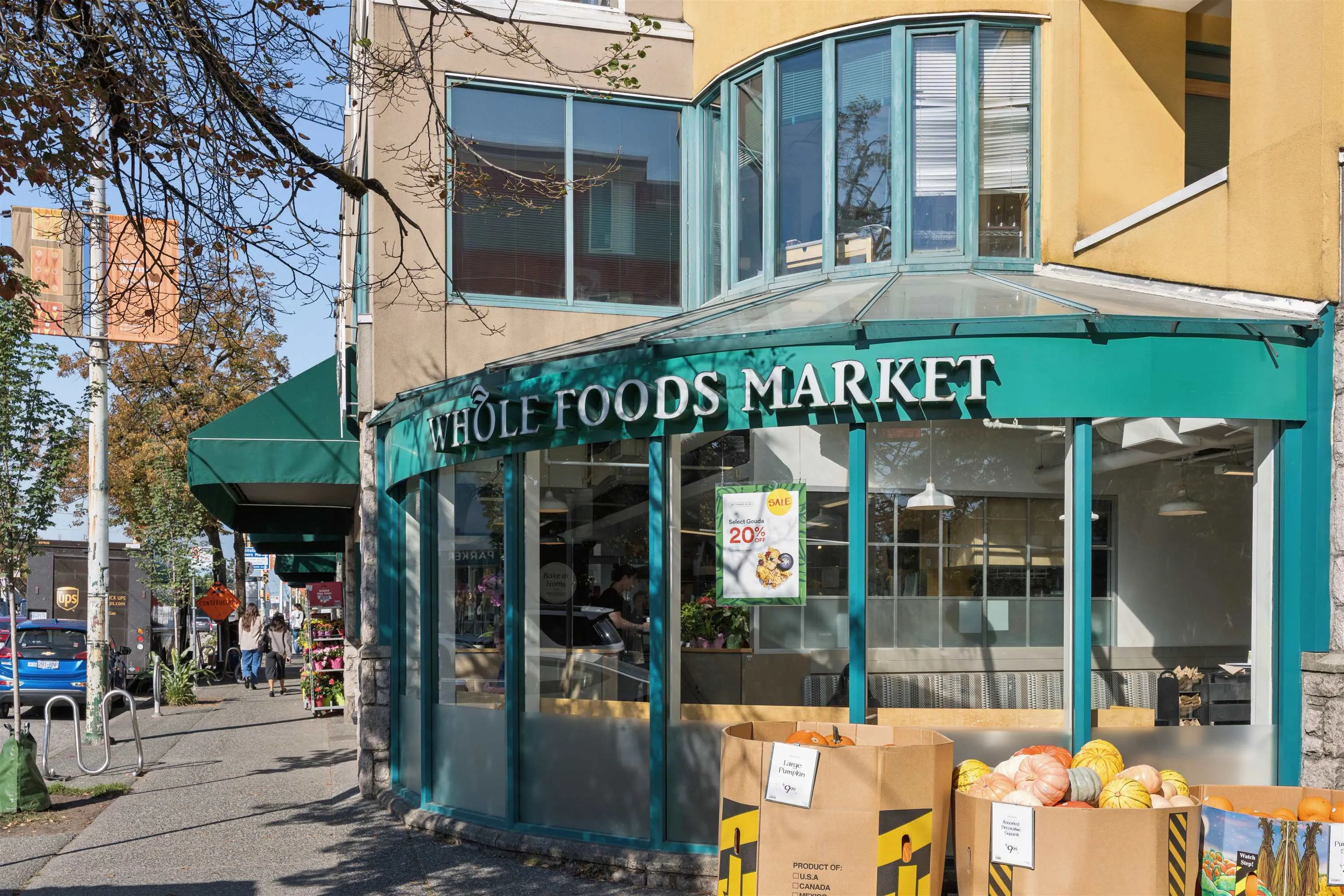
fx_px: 1236
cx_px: 672
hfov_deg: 57.1
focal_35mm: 33
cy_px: 448
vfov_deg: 39.9
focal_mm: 33.1
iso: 320
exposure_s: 1/1250
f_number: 7.1
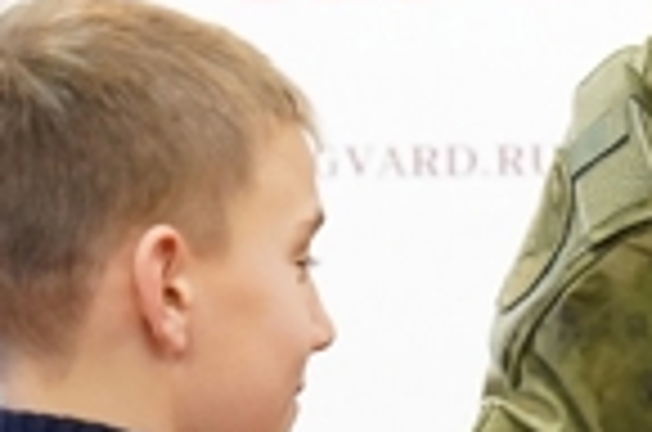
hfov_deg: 5.7
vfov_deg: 3.8
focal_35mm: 363
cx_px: 863
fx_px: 6560
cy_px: 450
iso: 5000
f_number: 2.8
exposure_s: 1/80
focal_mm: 70
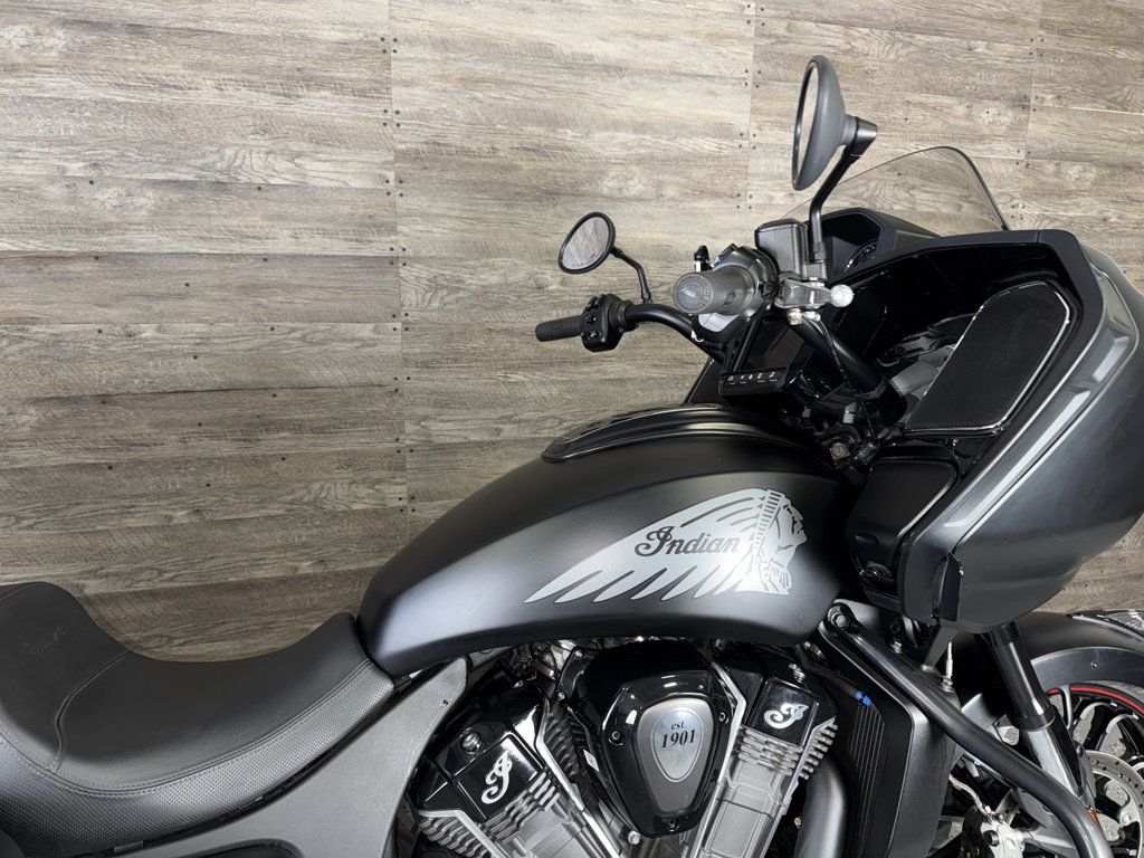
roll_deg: -0.3
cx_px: 572
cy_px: 429
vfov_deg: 56.8
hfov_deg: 71.6
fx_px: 793
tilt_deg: -11.9
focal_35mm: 24
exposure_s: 1/15
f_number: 1.78
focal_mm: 6.76
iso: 100
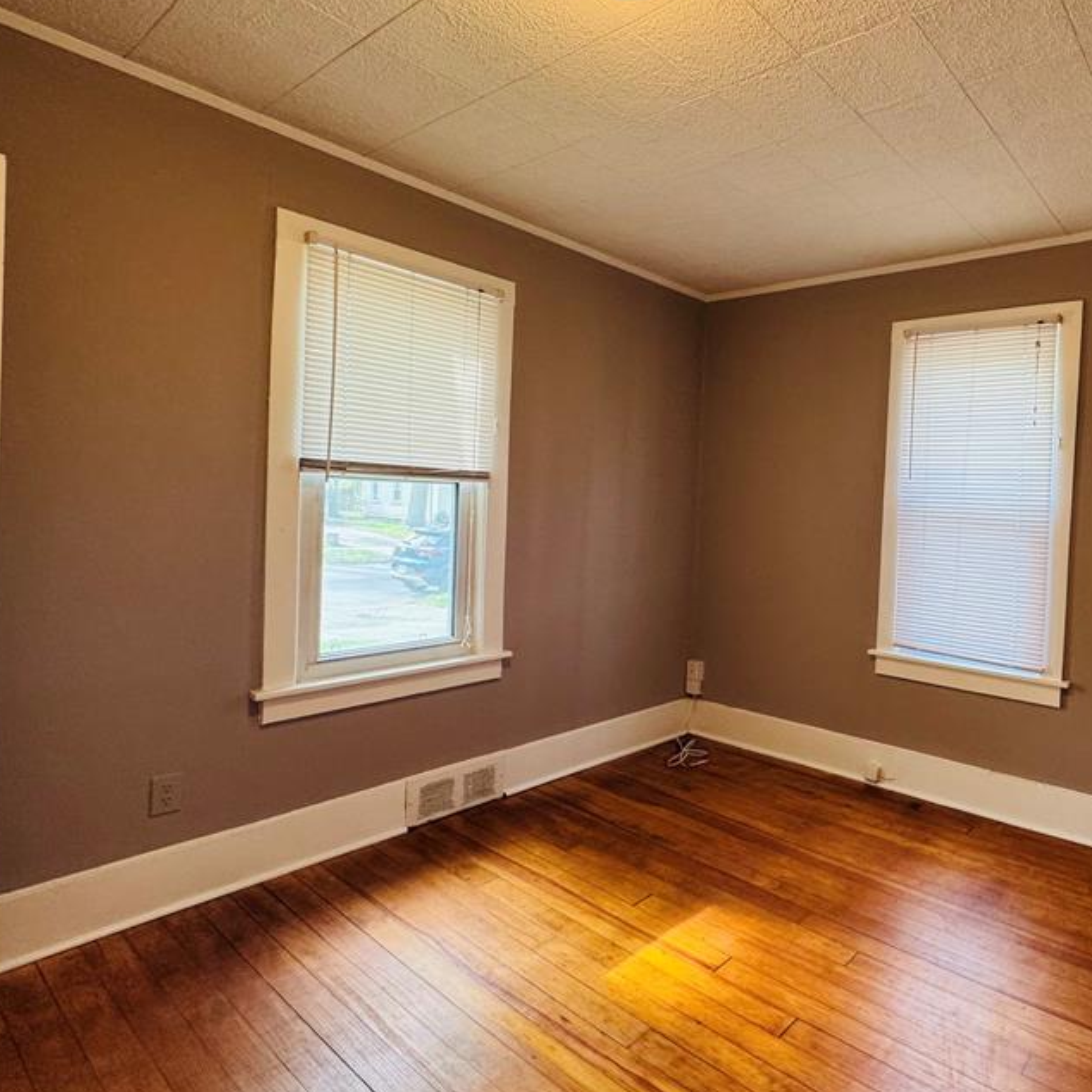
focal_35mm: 20
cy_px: 524
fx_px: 714
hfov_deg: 70.5
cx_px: 801
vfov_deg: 74.8
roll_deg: -2.6
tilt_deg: -1.1
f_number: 2.2
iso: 200
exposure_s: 1/60
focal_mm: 2.22
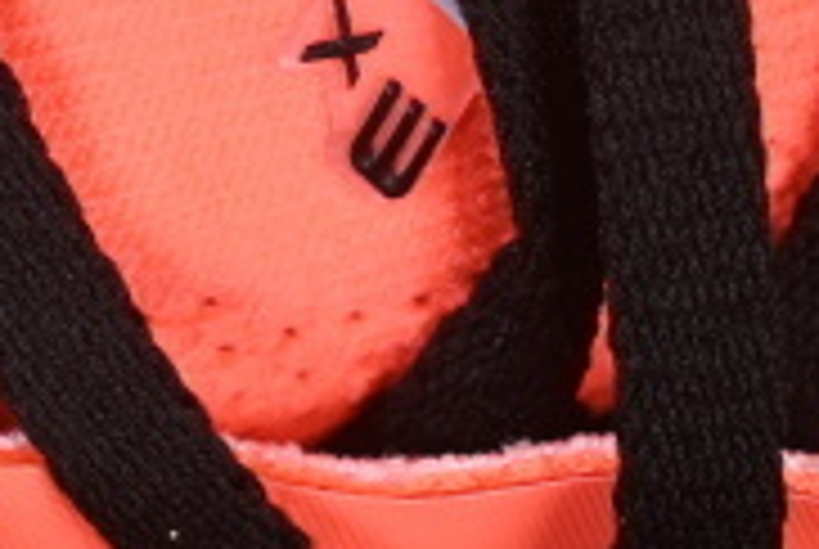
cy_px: -223
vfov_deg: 4.2
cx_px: 153
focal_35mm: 329
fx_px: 7497
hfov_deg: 6.2
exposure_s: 1/80
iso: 160
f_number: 7.1
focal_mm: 50
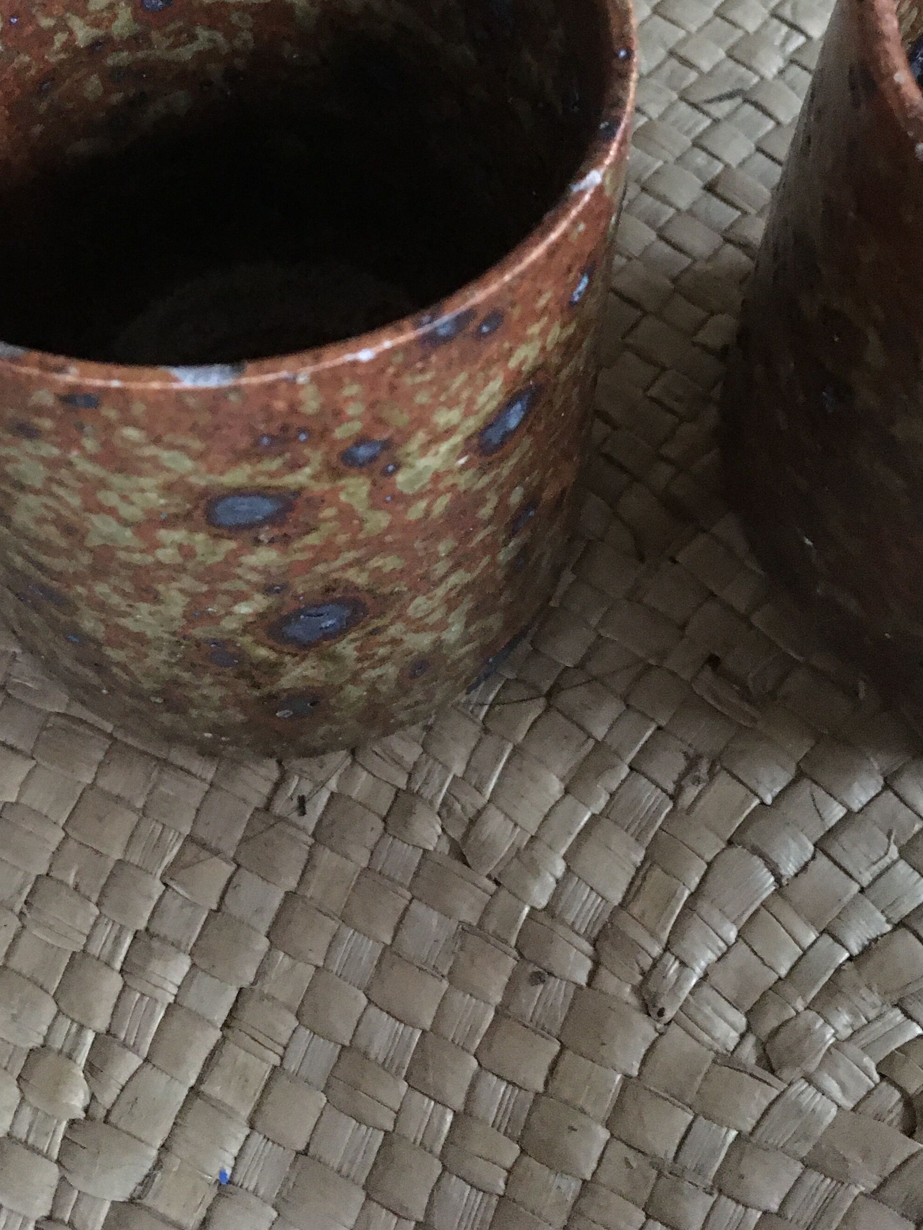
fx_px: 1564
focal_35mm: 44
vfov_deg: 41.8
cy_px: 325
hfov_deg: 32.6
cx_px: 309
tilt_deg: -56.3
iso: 640
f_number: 2.2
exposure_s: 1/17
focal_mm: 4.15
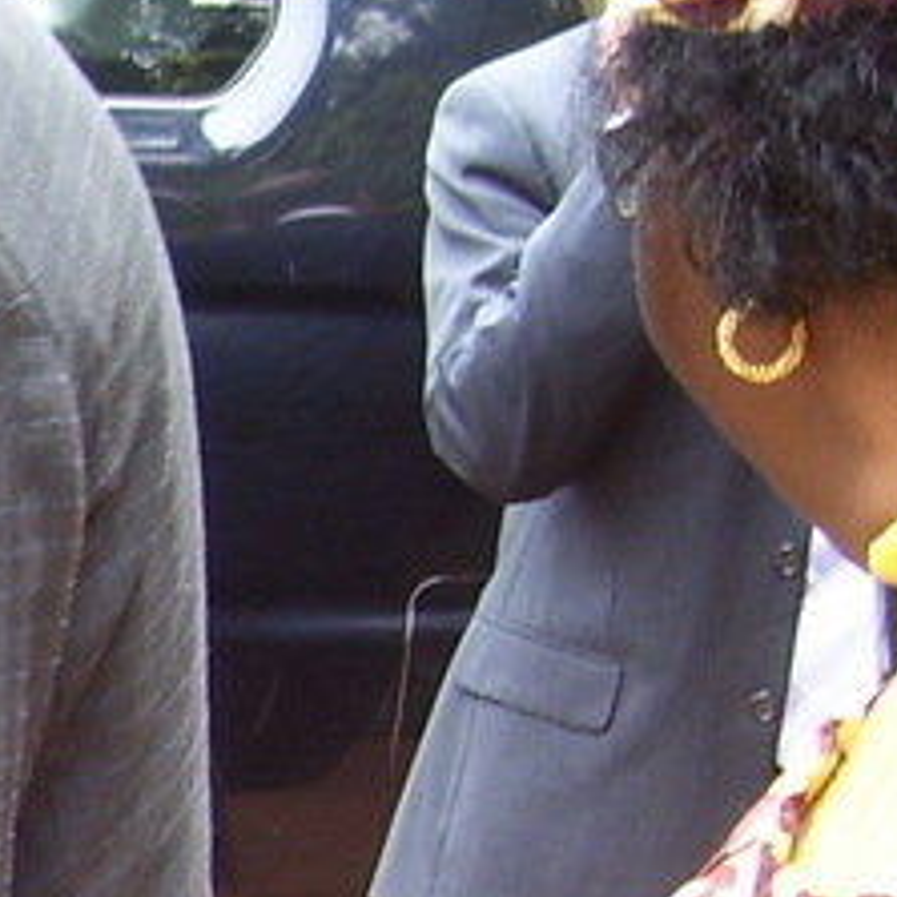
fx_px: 4046
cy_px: 905
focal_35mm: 138
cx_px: -788
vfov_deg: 12.5
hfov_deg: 11.6
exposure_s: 1/90
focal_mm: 5.6
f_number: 2.7
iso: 80
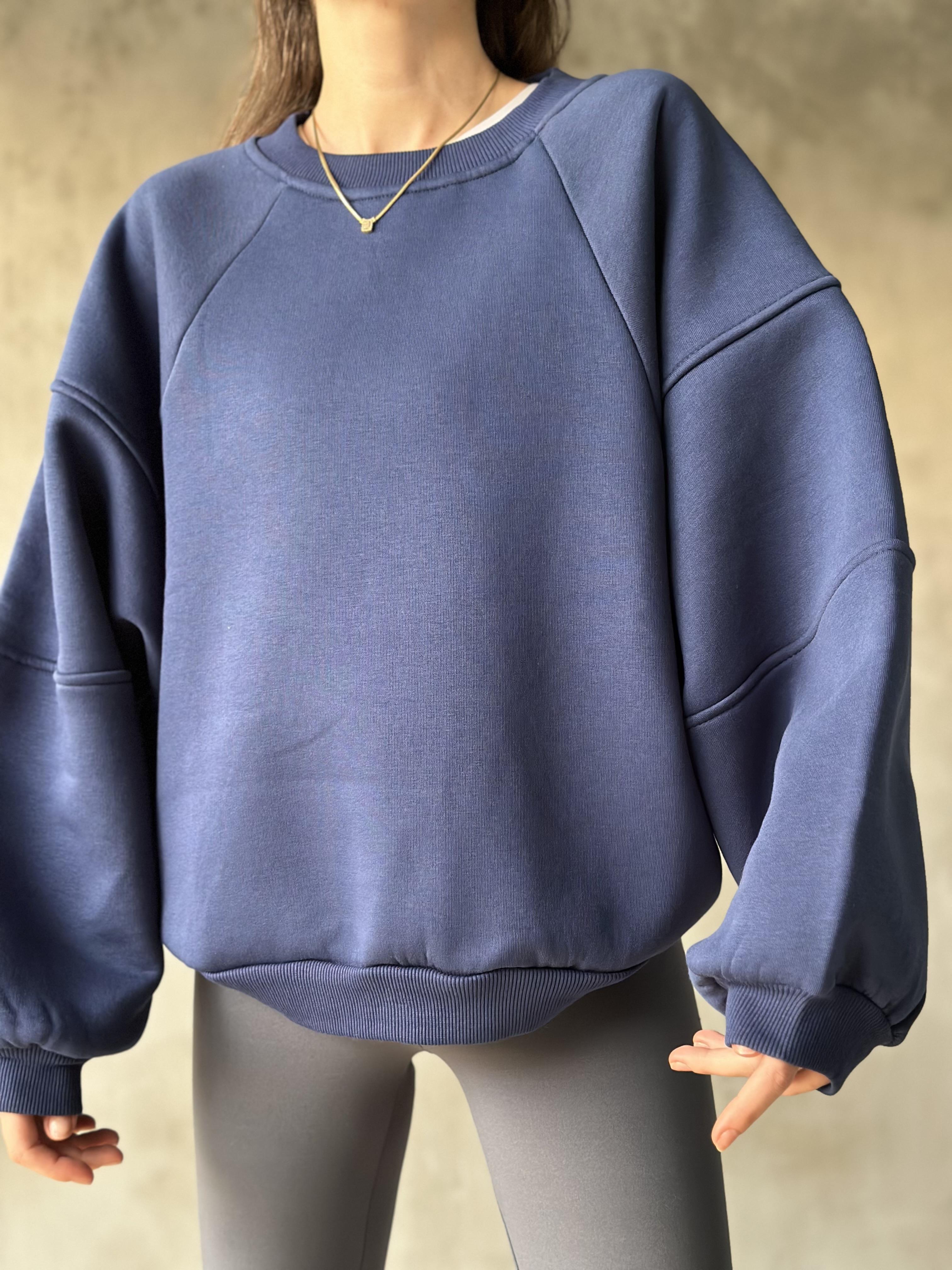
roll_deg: +0.6
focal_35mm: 48
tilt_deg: +2.7
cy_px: 635
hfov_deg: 30.3
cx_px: 476
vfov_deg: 39.7
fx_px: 1760
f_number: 1.78
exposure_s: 1/40
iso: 500
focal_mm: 6.86
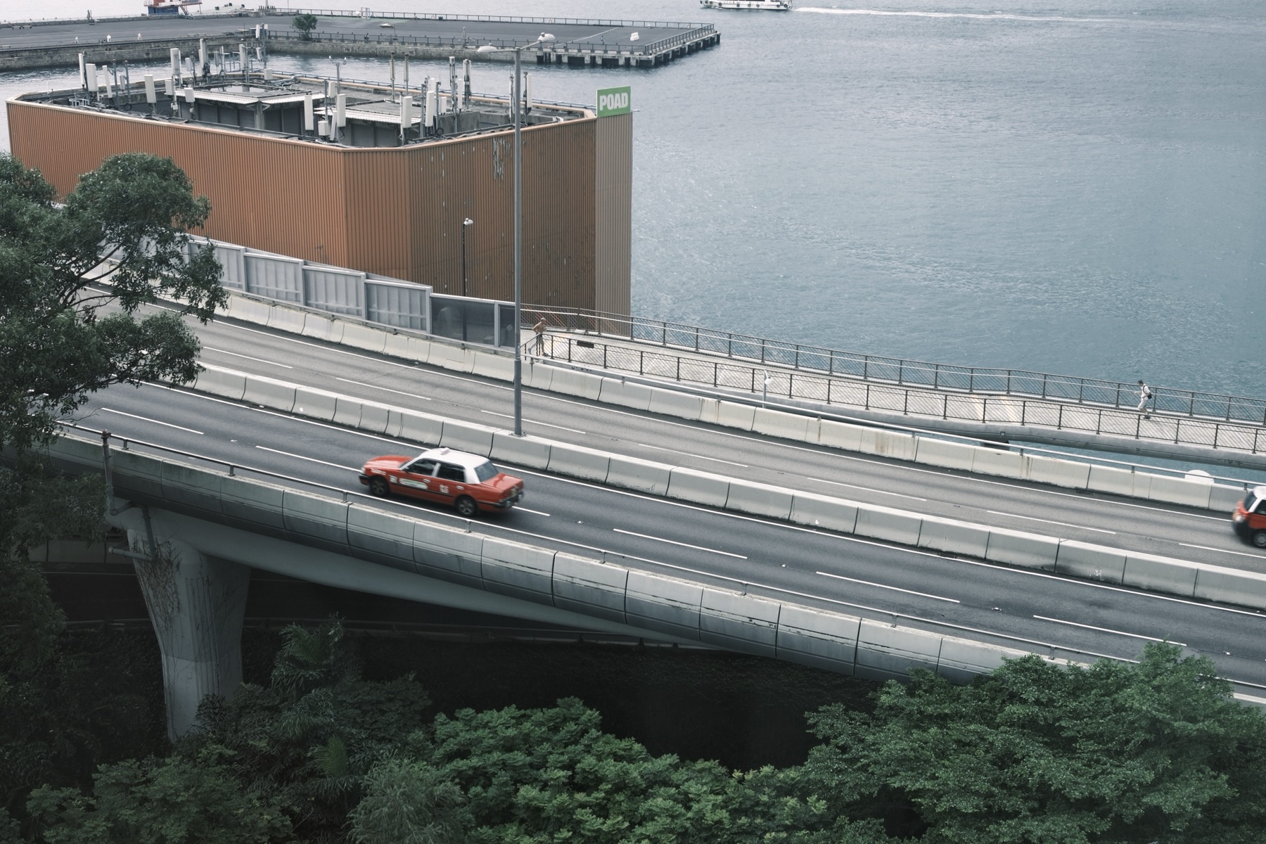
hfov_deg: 54.4
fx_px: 1231
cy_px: 422
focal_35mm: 35
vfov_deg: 37.9
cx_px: 633
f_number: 4.5
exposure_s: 1/170
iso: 80
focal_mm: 23
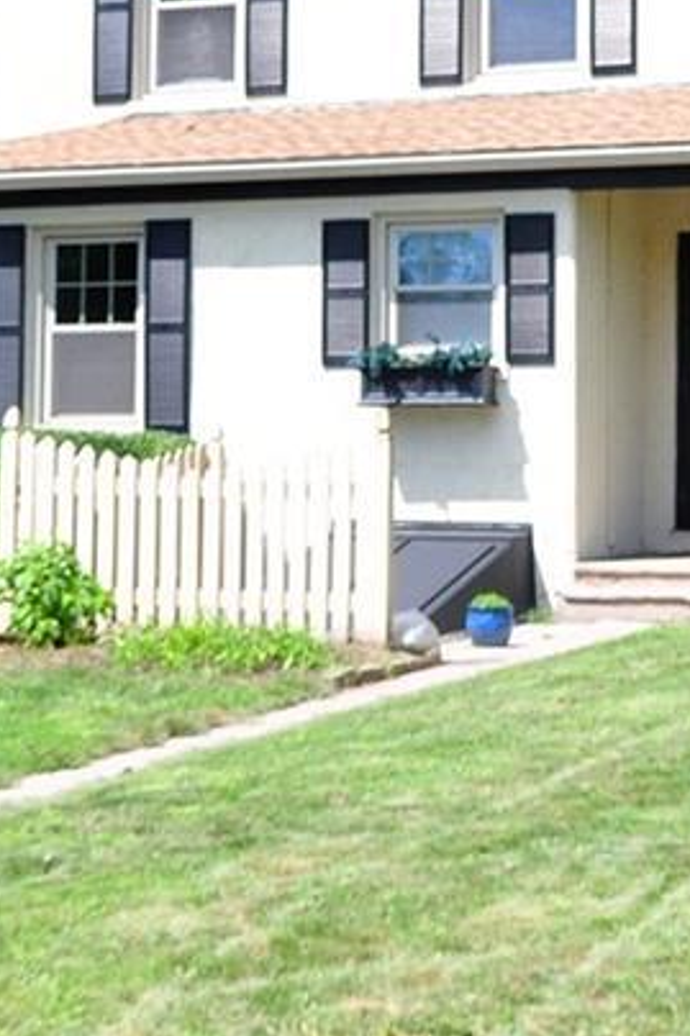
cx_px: 267
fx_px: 2187
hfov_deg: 17.9
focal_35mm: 76
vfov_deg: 26.3
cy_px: 269
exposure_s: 1/250
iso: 250
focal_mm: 20
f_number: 8
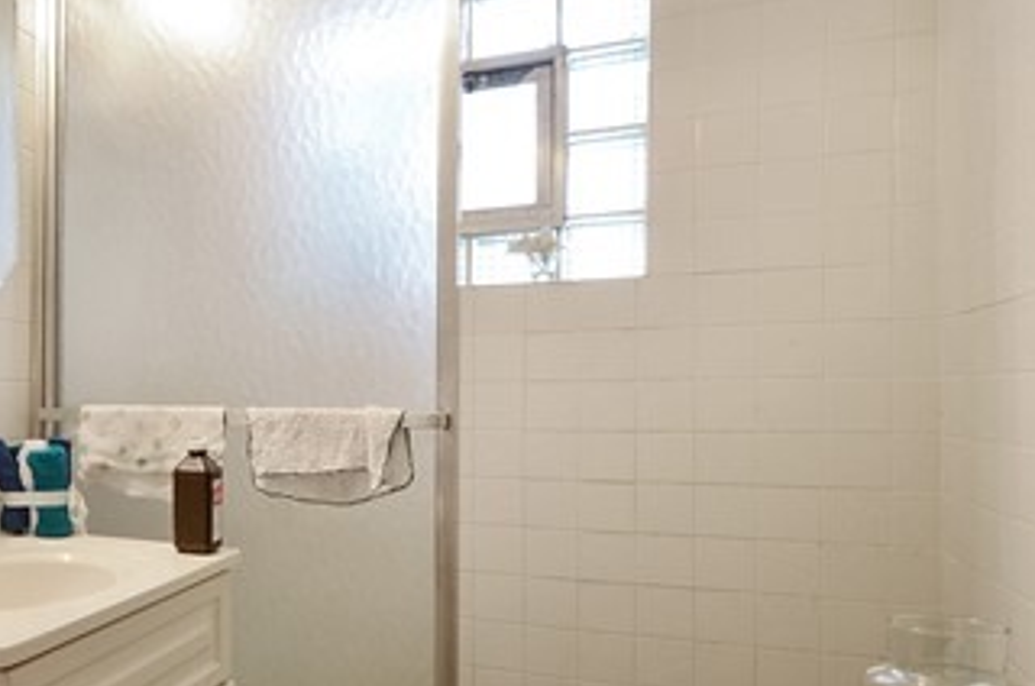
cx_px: 91
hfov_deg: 53.7
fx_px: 861
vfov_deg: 43.4
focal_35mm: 30
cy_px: 343
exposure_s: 1/5
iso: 200
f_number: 8
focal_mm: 10
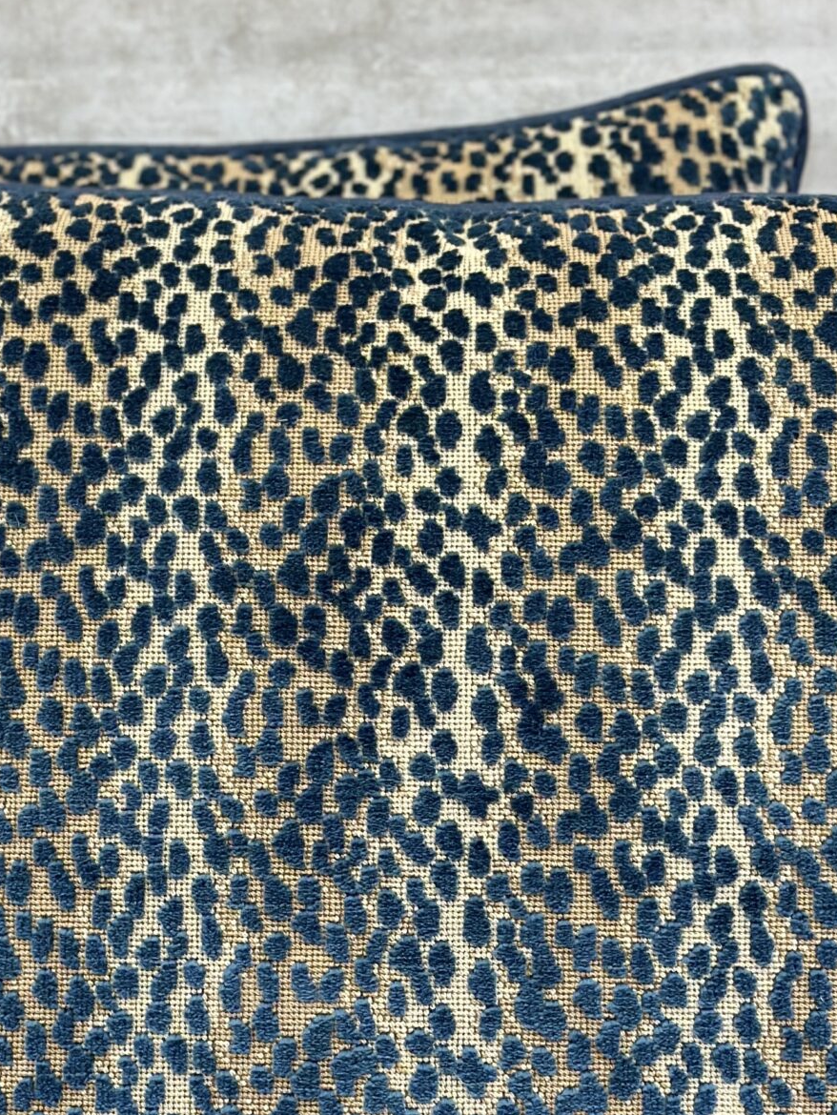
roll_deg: +1.9
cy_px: 783
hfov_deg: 14.1
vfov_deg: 18.6
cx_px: 405
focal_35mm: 105
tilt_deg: -16.5
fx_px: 3384
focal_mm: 6.86
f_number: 1.78
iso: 125
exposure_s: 1/120
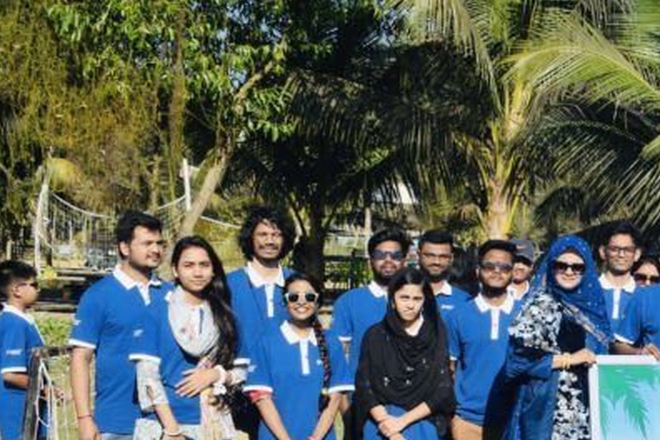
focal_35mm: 93
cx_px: 852
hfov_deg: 20.1
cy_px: 329
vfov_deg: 14.6
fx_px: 1705
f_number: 10
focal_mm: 24
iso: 200
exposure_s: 1/400
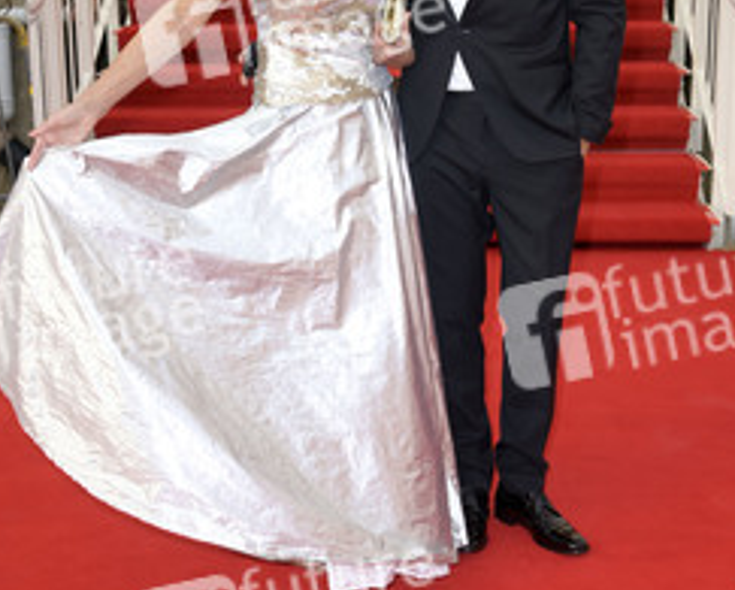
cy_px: 166
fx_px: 1612
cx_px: 378
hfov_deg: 25.7
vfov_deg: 20.6
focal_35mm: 74
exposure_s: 1/250
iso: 250
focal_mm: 48
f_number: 6.3
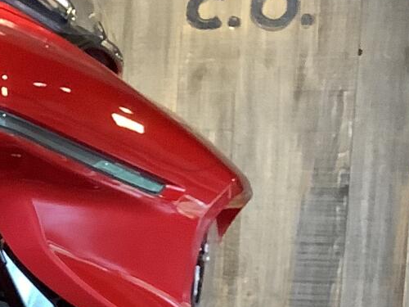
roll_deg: +0.4
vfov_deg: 11.5
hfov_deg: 14.5
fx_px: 1465
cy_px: 432
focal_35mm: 124
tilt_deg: -12.3
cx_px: -255
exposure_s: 1/40
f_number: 2.4
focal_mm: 3.3
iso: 400
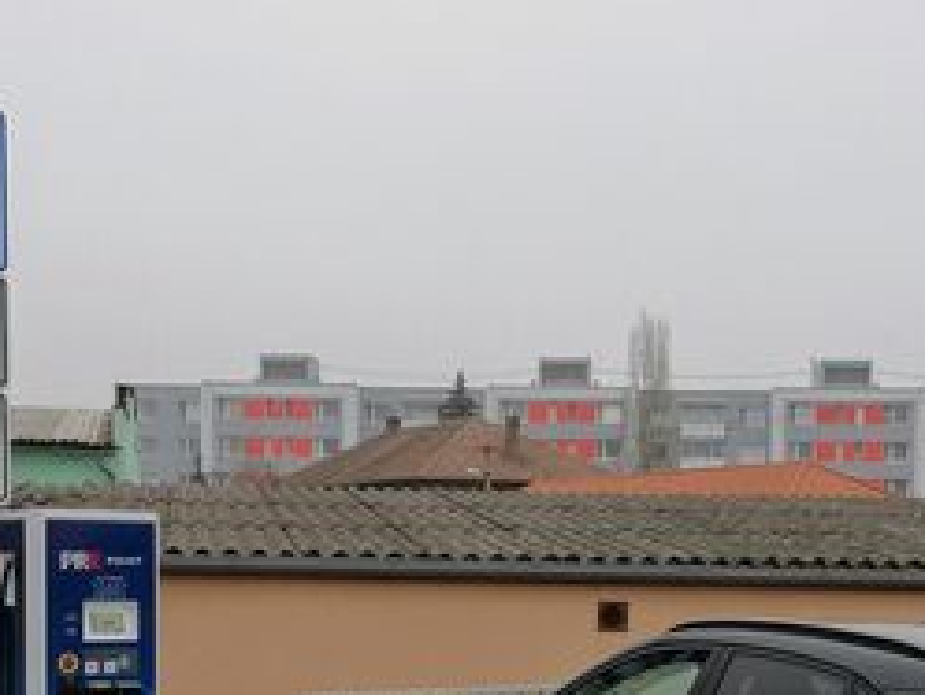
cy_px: 658
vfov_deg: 19.7
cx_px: 602
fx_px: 1952
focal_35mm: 73
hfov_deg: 26.5
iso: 50
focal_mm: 5.3
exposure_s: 1/595
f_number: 1.8
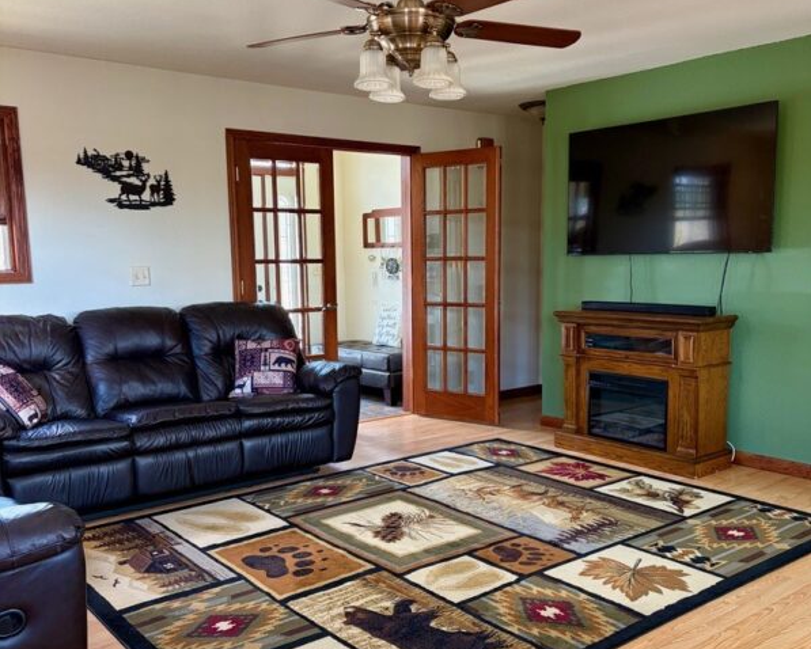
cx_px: 406
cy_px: 354
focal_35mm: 34
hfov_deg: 52.8
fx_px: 816
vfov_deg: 43.3
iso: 160
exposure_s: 1/60
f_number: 1.6
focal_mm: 5.96
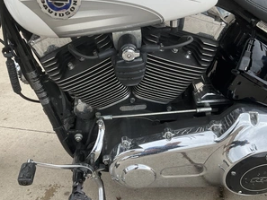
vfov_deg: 36.8
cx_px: 120
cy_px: 111
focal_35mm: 39
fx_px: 301
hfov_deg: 47.8
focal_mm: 3
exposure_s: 1/122
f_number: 1.8
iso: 25
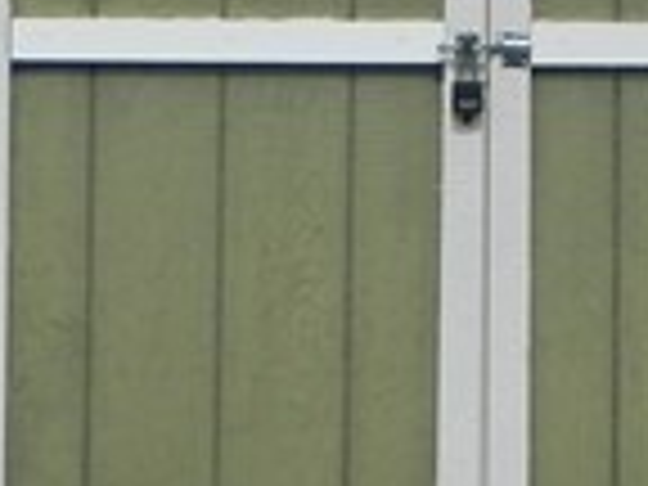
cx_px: 612
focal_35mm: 178
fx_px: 3332
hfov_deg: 11.0
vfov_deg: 8.1
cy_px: -369
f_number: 8.7
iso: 80
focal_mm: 4.5
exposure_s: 1/160
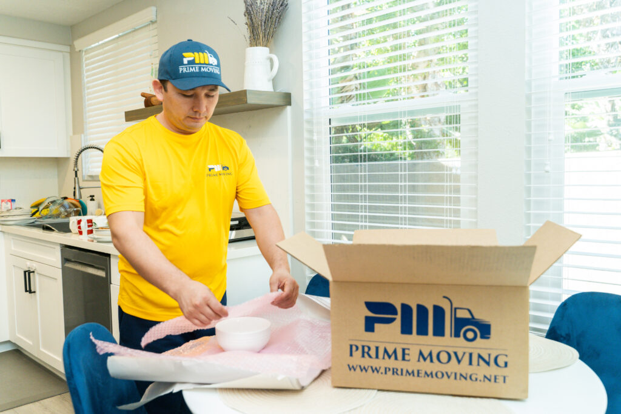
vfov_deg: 42.3
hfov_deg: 60.3
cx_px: 310
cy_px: 207
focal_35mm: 31
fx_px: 535
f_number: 4
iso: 640
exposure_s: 1/125
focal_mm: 31
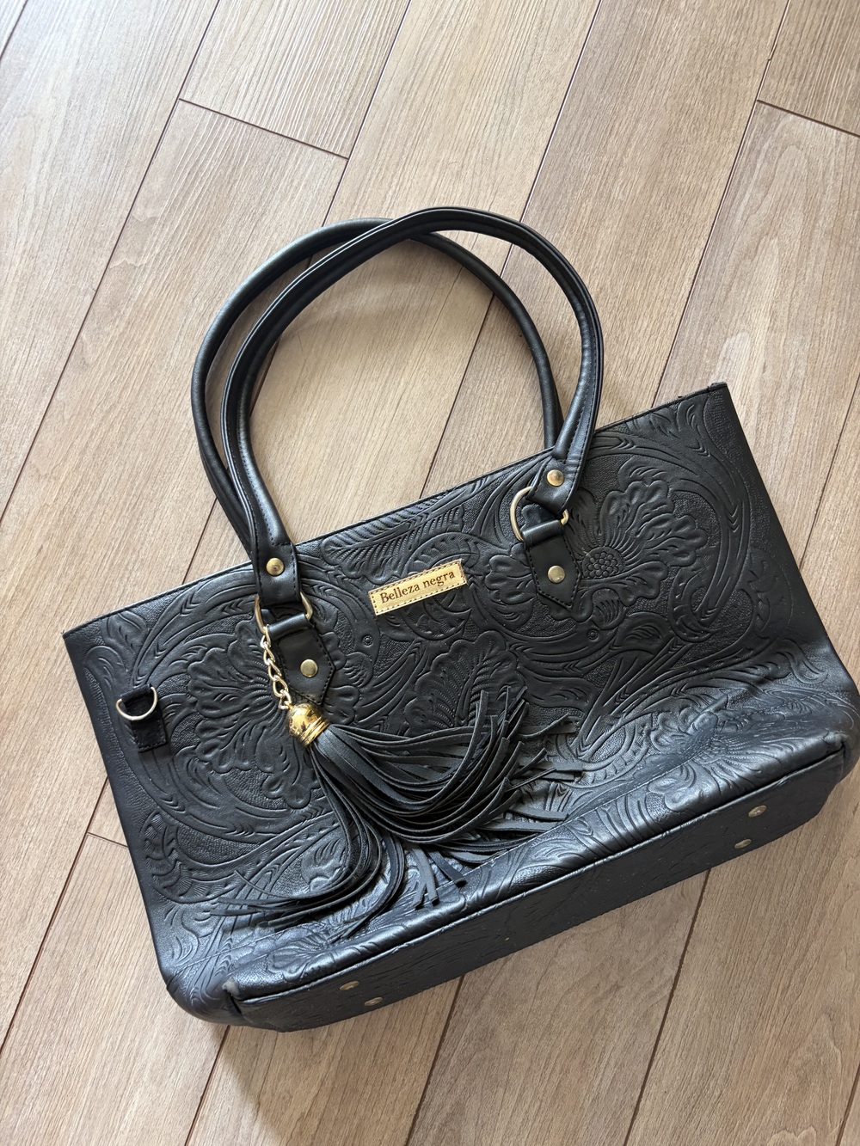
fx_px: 861
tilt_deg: -84.5
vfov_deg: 67.3
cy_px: 573
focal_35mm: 26
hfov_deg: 53.1
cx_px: 430
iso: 200
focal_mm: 5.96
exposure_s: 1/60
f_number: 1.6
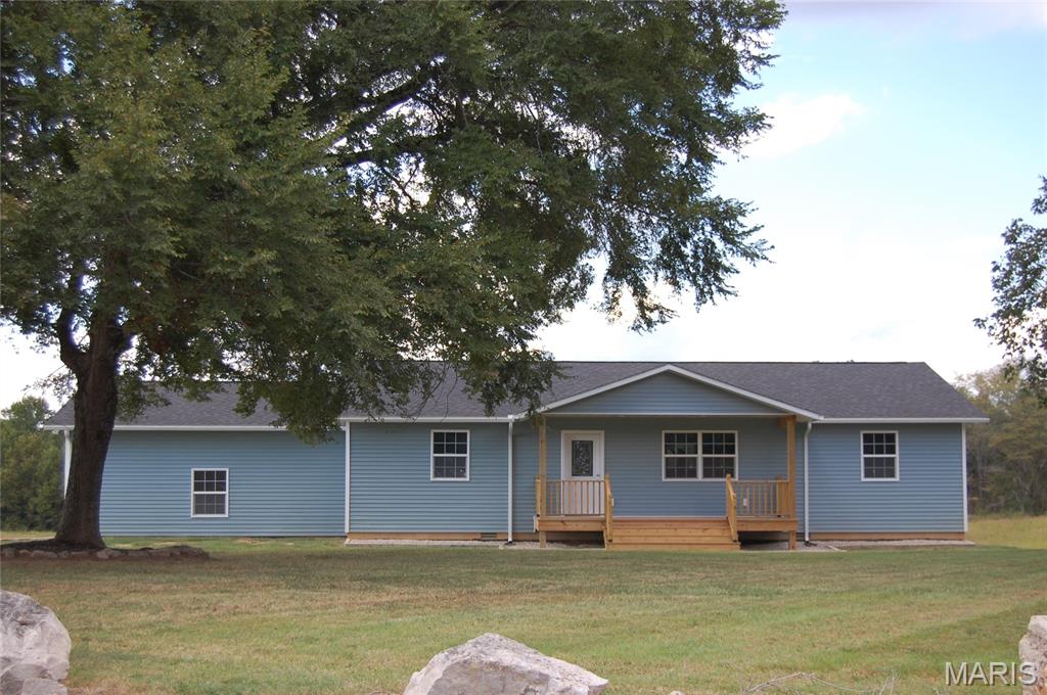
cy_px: 348
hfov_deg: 37.9
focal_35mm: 52
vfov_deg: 25.7
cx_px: 524
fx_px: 1525
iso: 400
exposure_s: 1/500
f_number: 5
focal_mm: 35
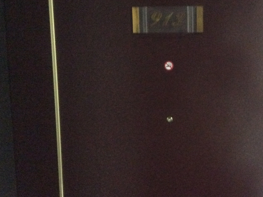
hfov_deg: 36.9
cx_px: 189
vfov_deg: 28.5
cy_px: 101
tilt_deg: -9.2
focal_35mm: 51
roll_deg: -1.3
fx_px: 387
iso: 640
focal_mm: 3.3
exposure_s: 1/15
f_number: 2.4
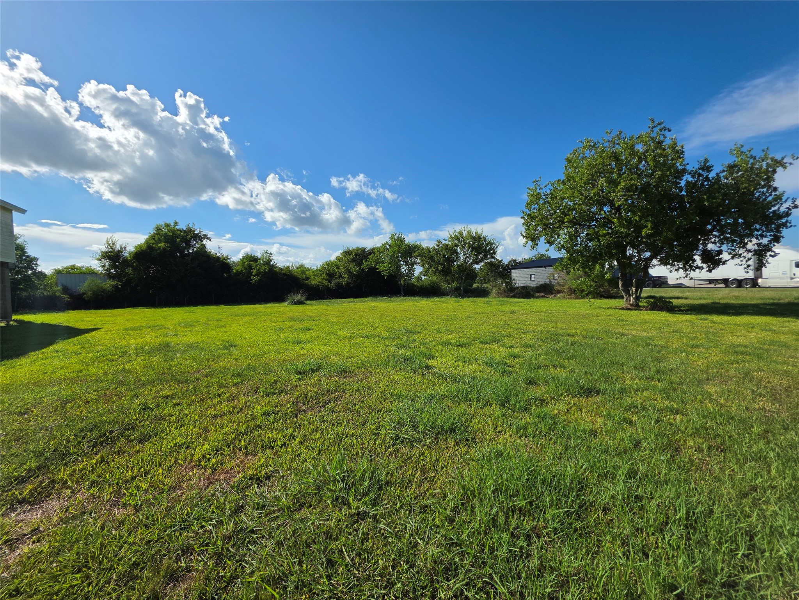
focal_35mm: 13
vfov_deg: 89.9
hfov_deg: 106.2
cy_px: 300
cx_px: 400
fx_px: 300
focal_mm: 2.2
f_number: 1.9
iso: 32
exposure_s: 1/3273
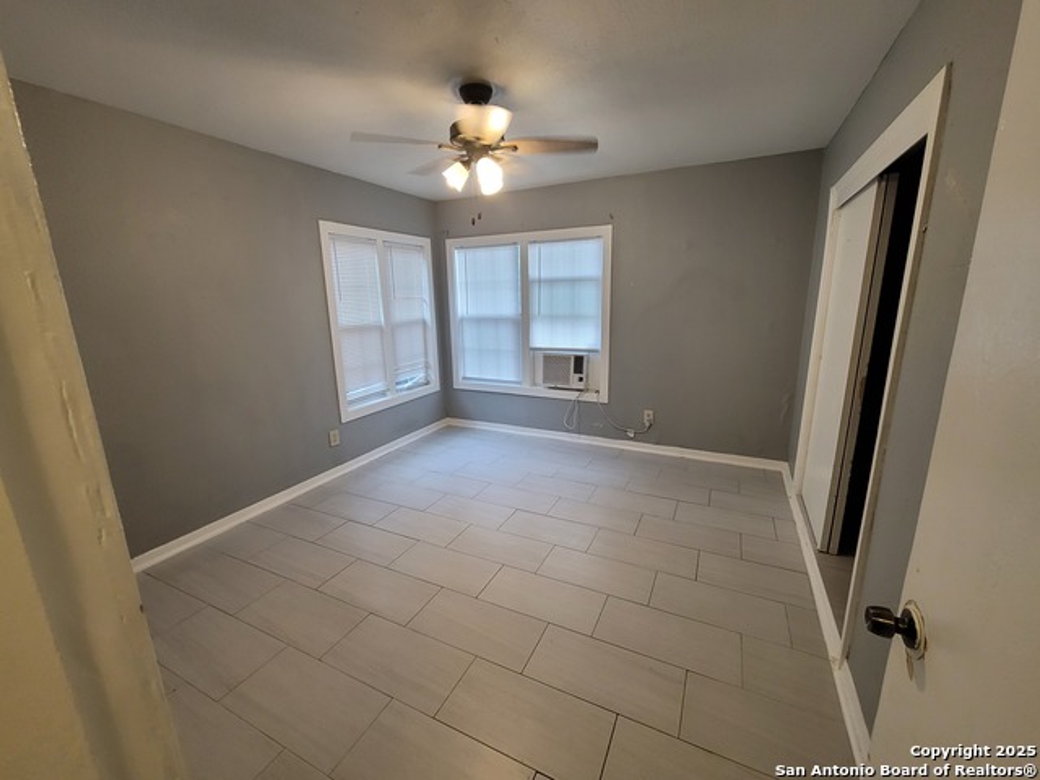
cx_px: 520
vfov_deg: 89.9
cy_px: 390
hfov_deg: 106.2
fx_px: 391
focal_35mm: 13
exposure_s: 1/60
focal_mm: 2.2
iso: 200
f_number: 2.2
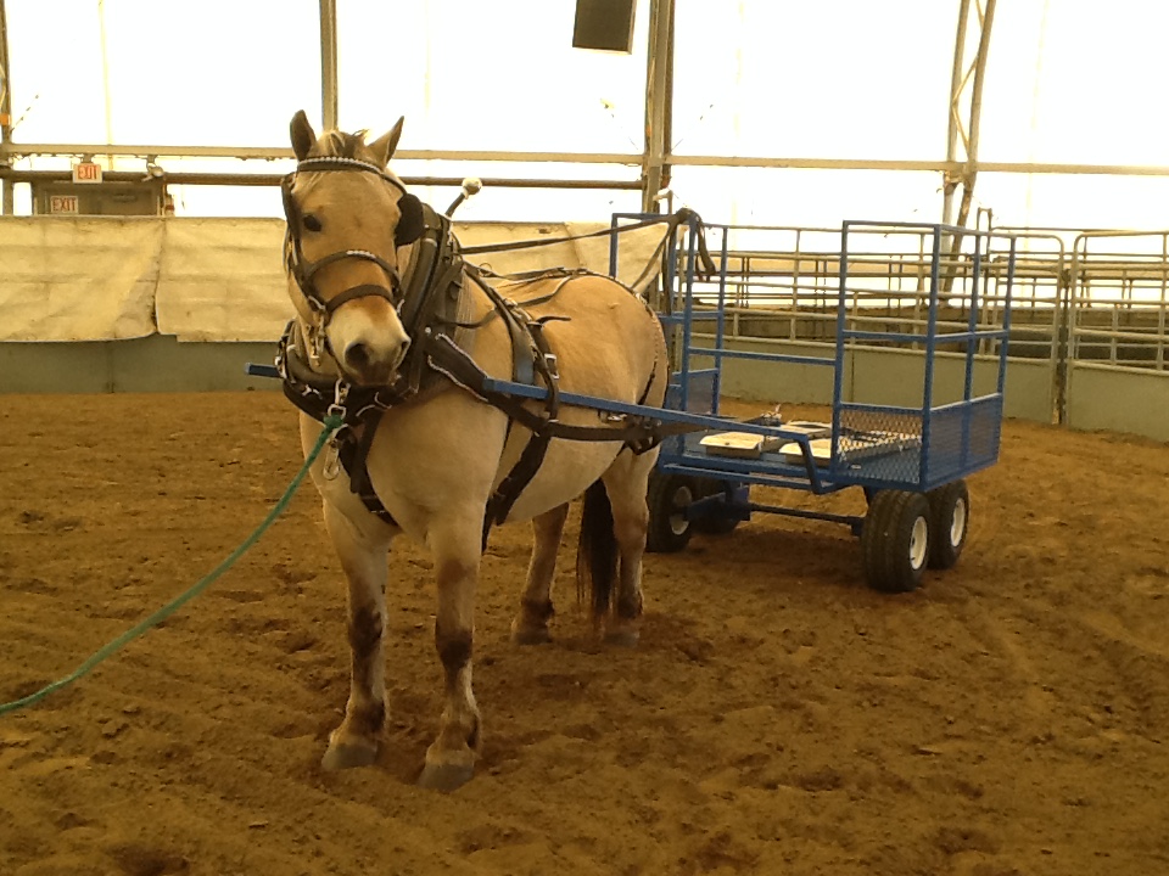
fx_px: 1486
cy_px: 438
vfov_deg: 32.9
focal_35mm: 44
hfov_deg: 42.9
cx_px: 584
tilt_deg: -7.3
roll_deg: -0.3
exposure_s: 1/120
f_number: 2.4
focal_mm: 2.03
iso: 40
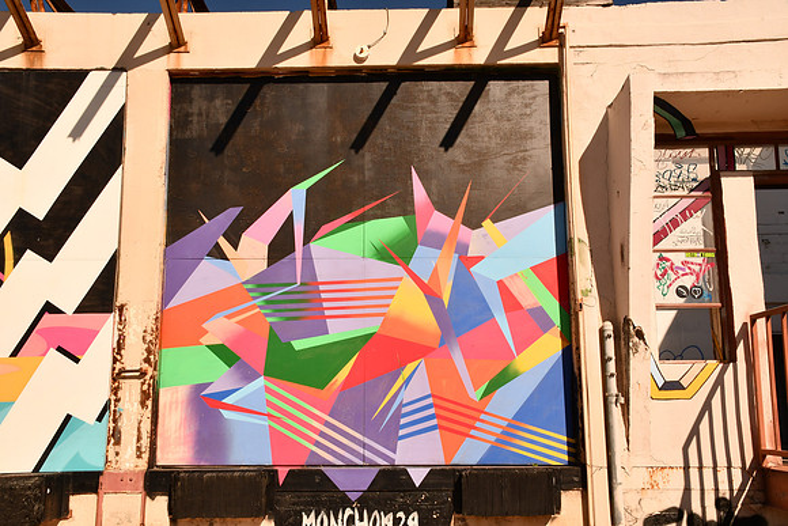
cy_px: 263
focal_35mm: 39
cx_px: 394
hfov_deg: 49.5
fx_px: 854
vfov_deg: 34.2
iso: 400
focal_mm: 26
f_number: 22
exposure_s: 1/400
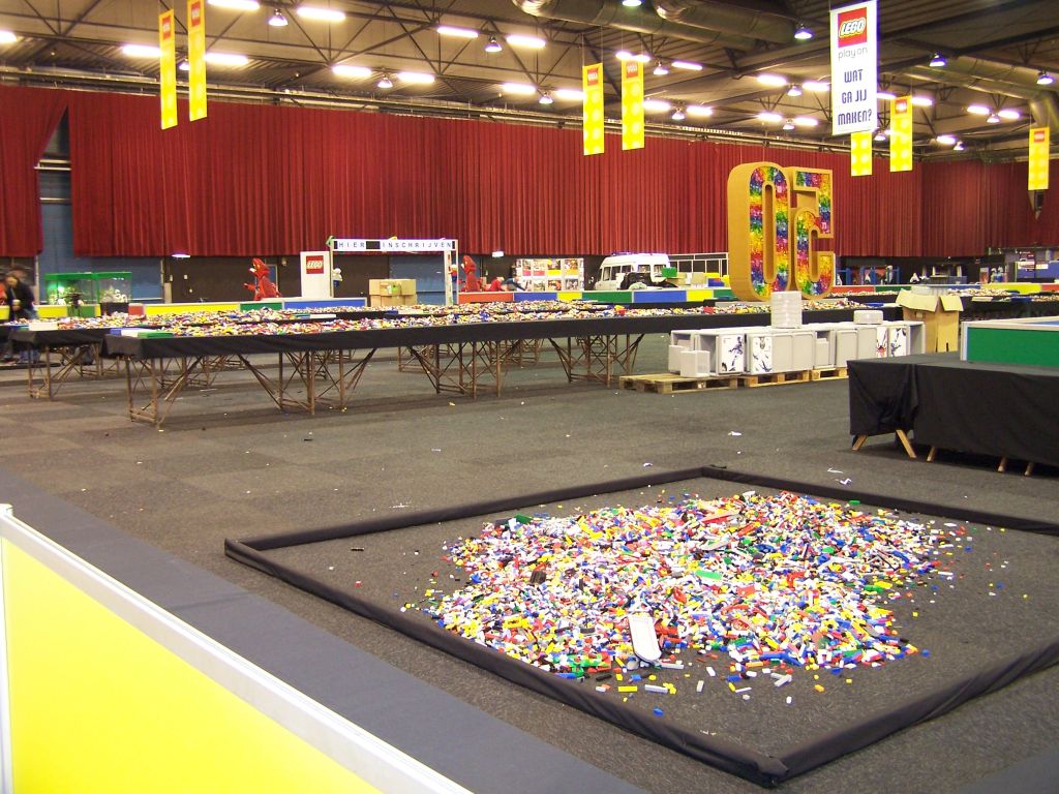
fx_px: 1163
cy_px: 397
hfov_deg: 49.0
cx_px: 530
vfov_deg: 37.7
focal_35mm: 38
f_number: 2.8
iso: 140
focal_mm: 6.3
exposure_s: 1/4
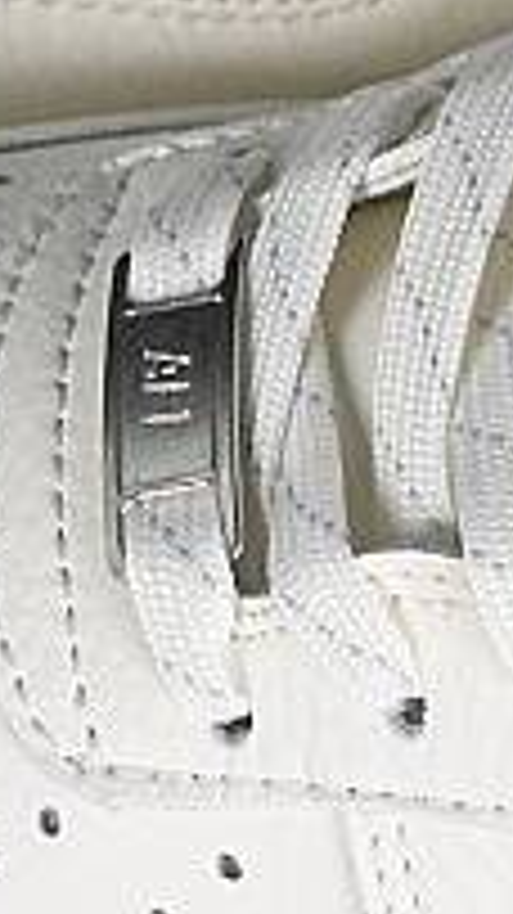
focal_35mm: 418
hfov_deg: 2.9
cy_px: 162
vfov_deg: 5.2
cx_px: 999
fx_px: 10121
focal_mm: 50
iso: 160
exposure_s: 1/80
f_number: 7.1
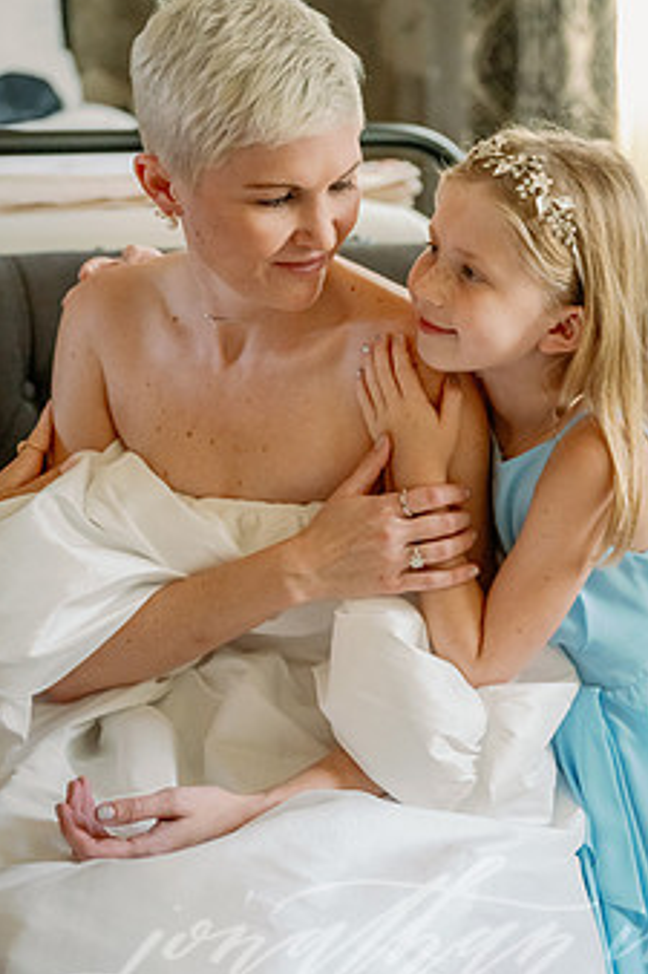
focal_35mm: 60
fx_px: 1622
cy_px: 409
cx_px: 420
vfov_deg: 33.3
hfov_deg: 22.5
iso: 4000
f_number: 2.8
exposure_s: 1/250
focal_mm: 45
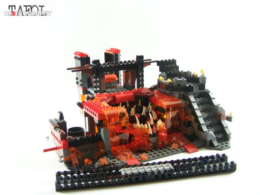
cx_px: 130
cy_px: 98
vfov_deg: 33.6
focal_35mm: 43
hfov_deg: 43.9
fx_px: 323
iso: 400
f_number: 3.2
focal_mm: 7.1
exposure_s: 1/45
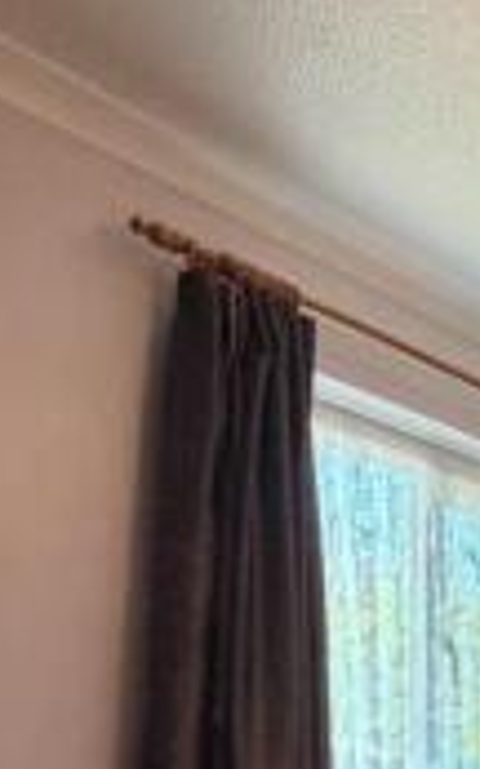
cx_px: 833
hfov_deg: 19.9
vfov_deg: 35.4
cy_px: 816
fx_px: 1047
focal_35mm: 50
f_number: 2.2
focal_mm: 2.22
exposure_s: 1/100
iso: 320
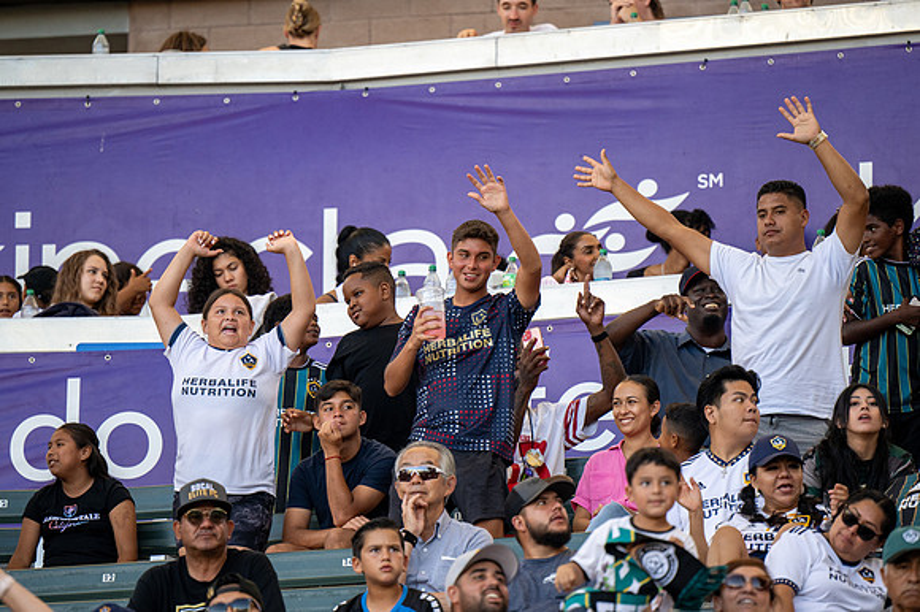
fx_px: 7279
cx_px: 460
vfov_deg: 4.8
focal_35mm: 285
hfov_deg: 7.2
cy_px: 306
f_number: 2.8
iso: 560
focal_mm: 190
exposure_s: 1/1000
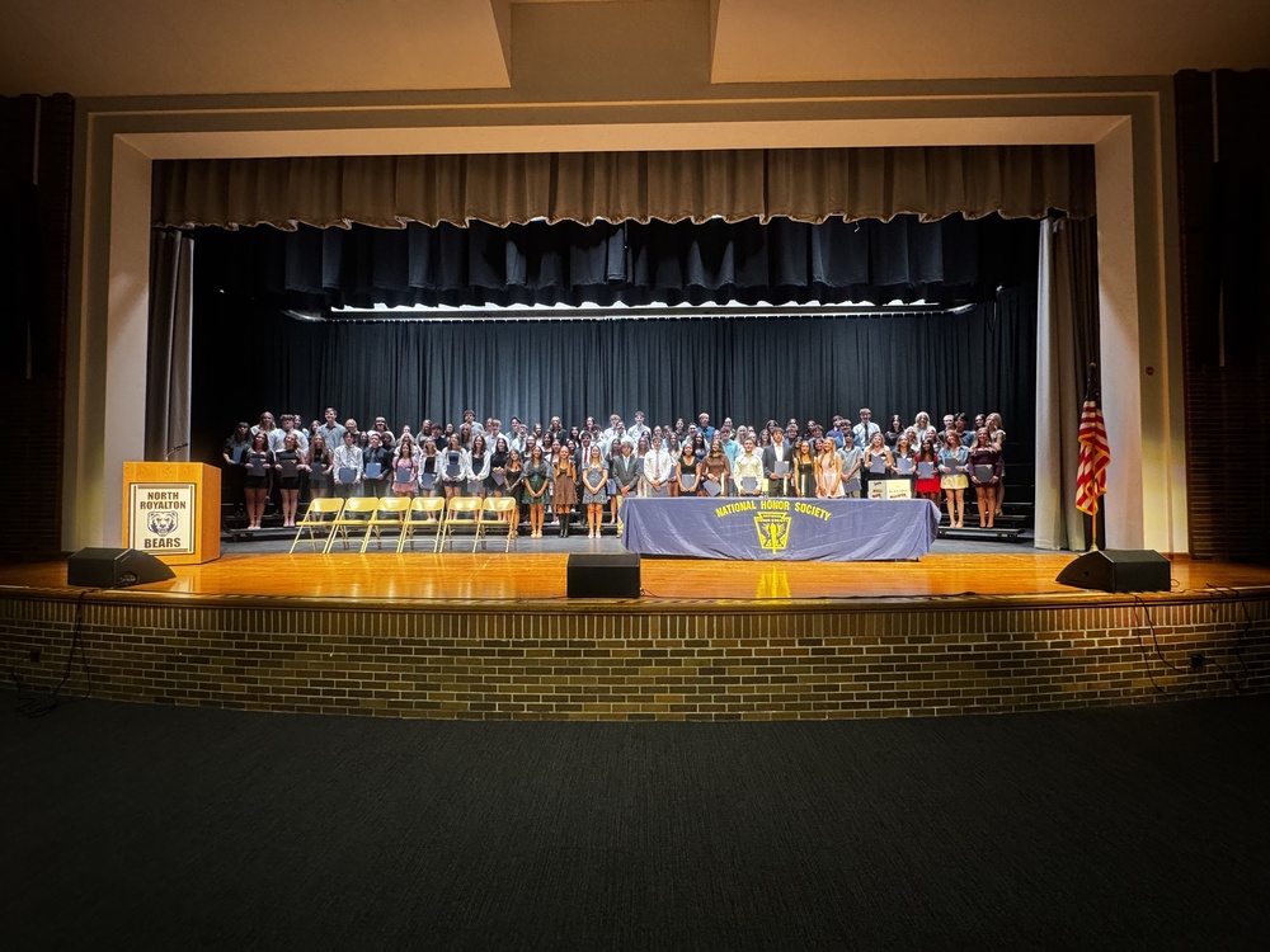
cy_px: 476
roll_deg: +0.5
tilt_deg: +0.5
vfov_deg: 85.7
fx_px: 514
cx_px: 635
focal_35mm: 14
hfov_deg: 102.1
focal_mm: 2.22
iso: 400
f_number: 2.2
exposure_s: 1/60
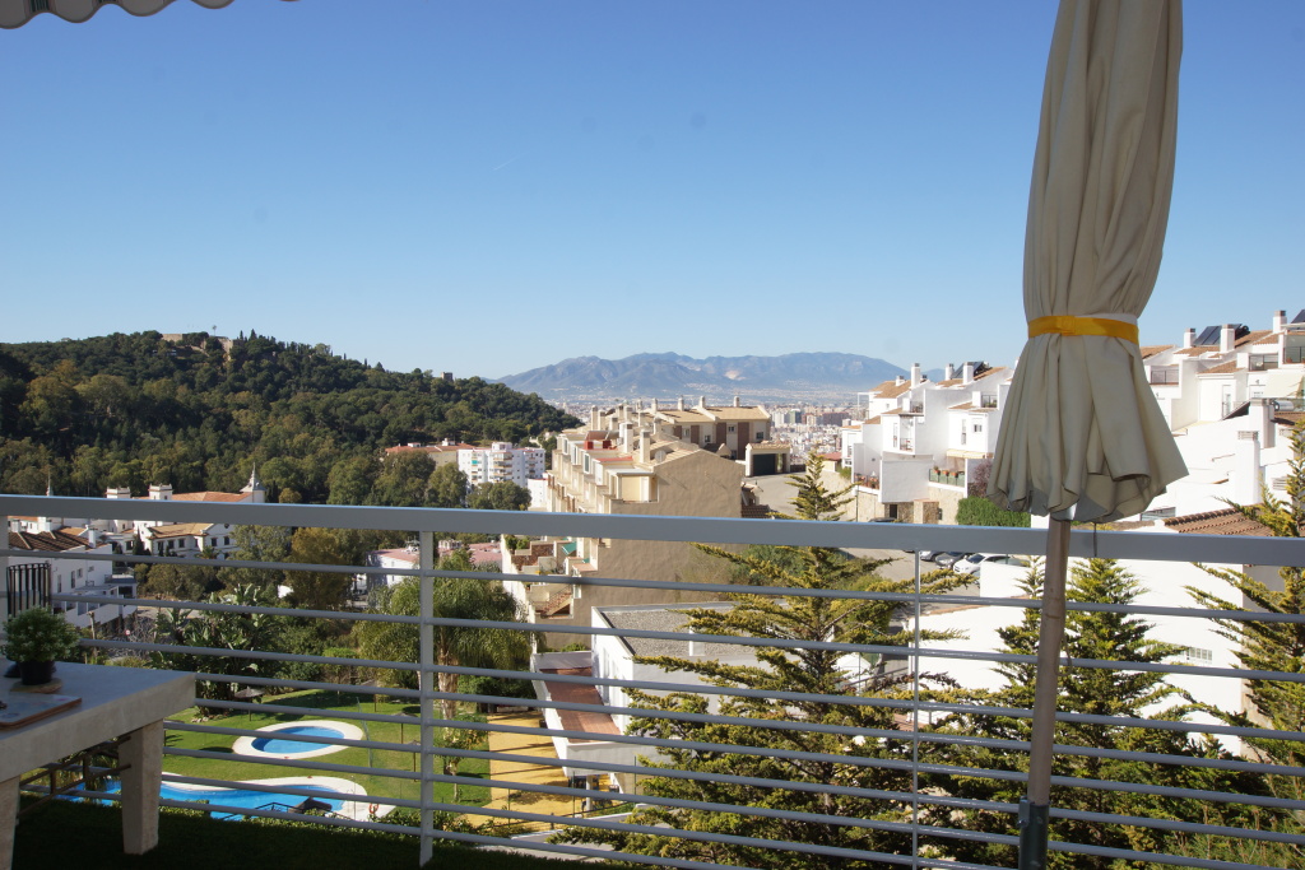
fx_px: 1088
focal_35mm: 30
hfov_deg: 61.9
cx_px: 652
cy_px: 435
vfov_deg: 43.6
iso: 100
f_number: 13
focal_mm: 20
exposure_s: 1/160
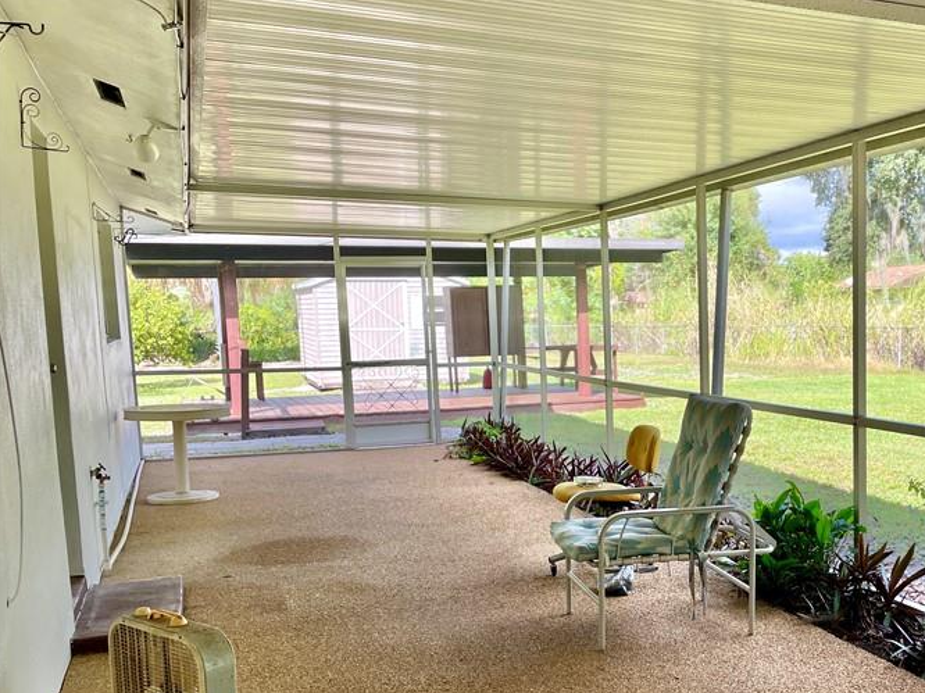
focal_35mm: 40
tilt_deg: -6.9
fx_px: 1068
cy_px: 443
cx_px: 707
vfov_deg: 35.7
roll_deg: +1.4
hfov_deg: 45.0
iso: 32
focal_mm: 4.2
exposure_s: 1/467
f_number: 1.6
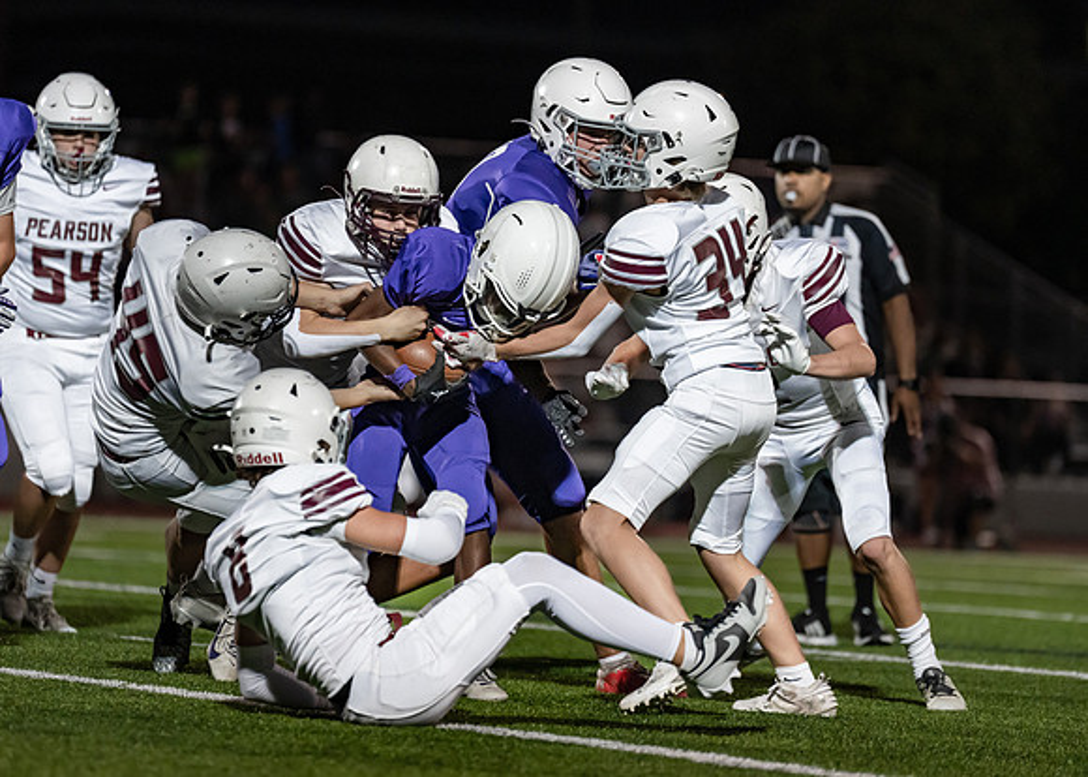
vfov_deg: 6.0
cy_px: 361
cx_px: 514
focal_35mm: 241
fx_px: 7454
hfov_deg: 8.3
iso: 3200
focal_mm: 200
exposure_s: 1/1250
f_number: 2.8
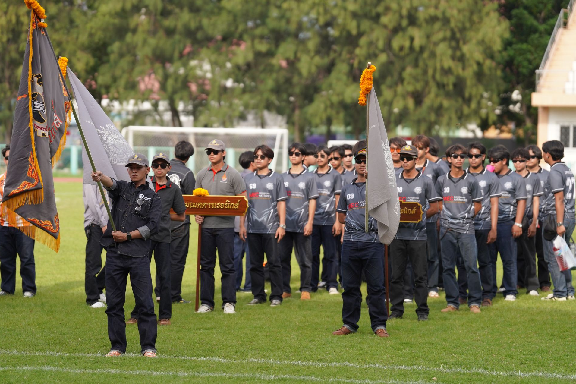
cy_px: 177
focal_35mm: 145
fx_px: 2320
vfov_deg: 9.5
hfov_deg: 14.2
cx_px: 275
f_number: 2.8
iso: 500
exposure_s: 1/4000
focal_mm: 132
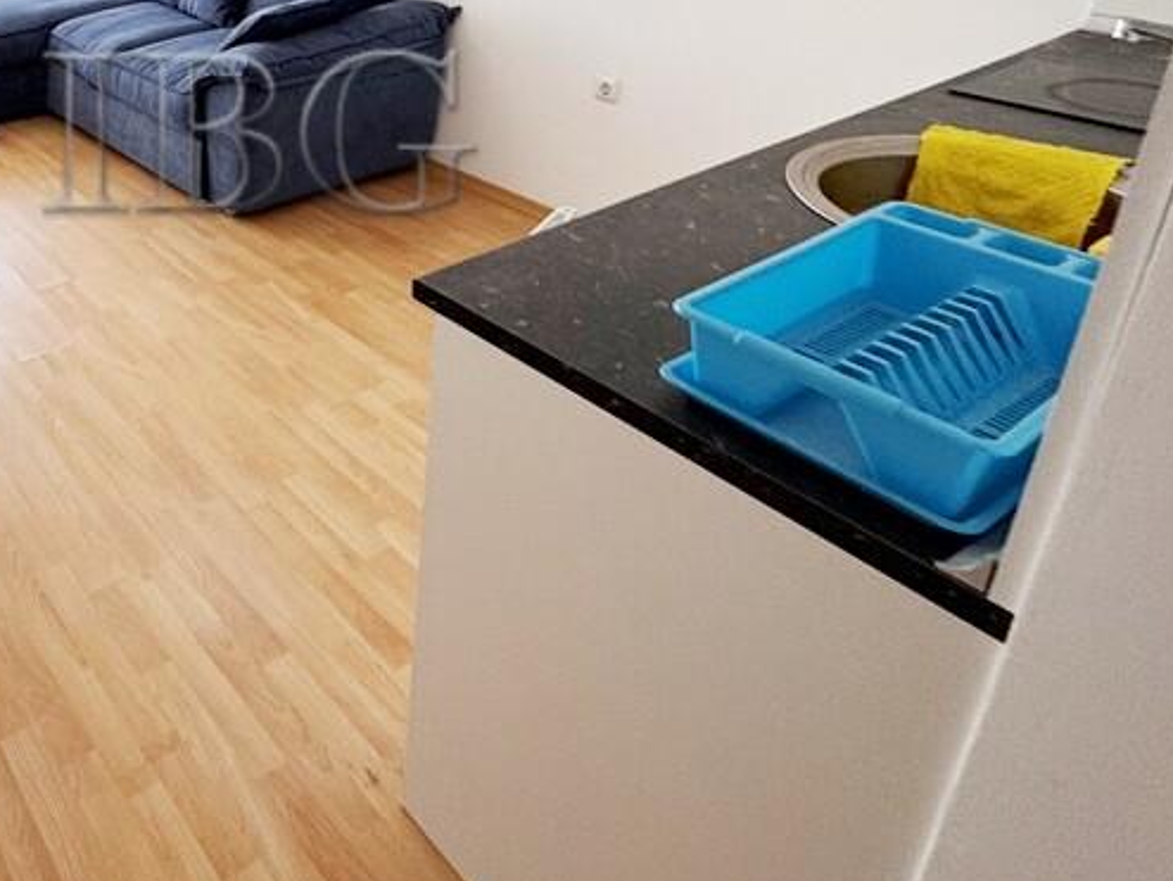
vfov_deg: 45.3
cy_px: 152
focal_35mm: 29
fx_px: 983
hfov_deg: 54.0
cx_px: 121
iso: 100
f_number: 2.2
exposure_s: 1/99
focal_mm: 2.22
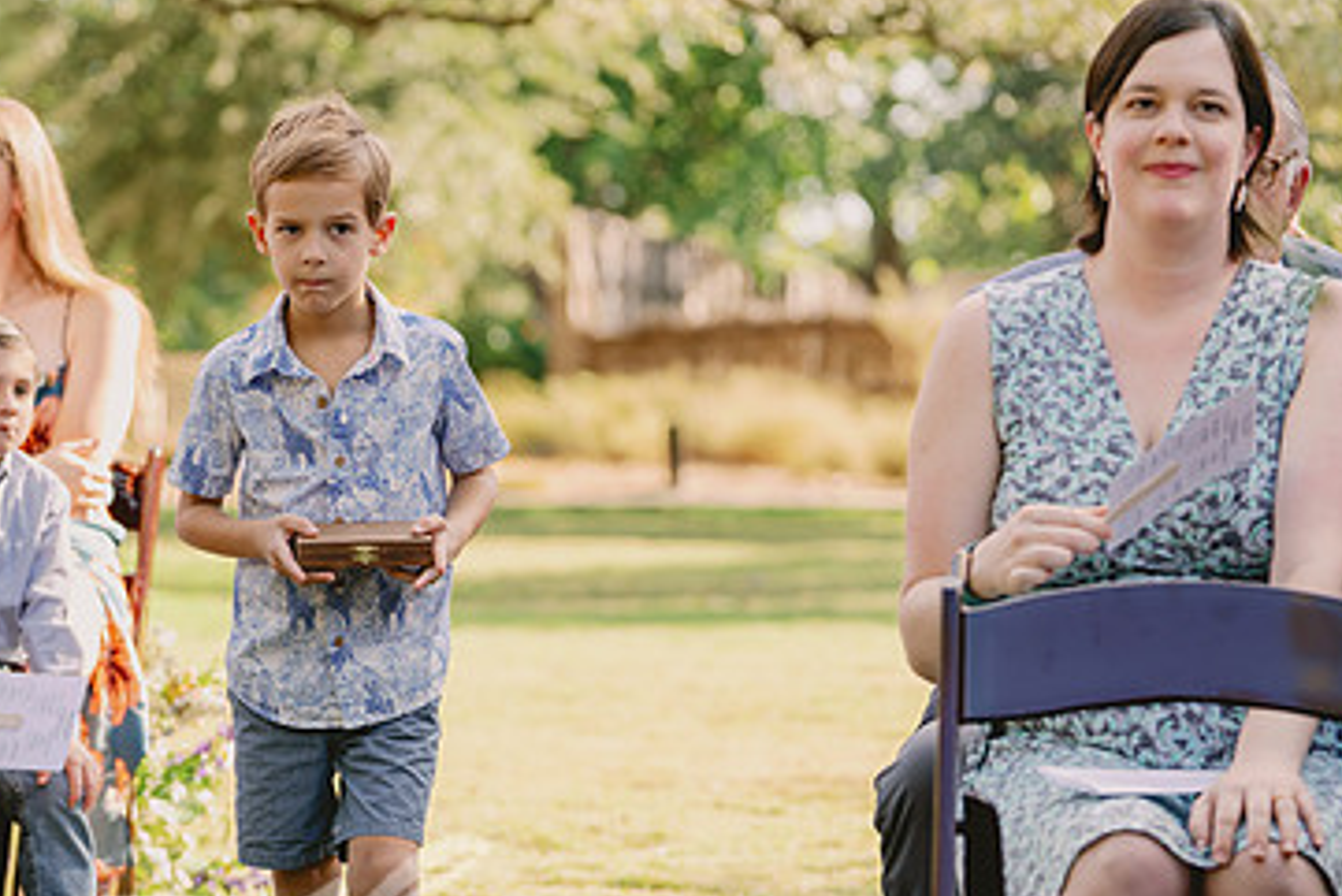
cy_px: 623
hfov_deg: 10.1
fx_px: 7607
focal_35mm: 204
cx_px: 275
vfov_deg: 6.7
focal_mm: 127
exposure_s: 1/250
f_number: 4
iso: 200
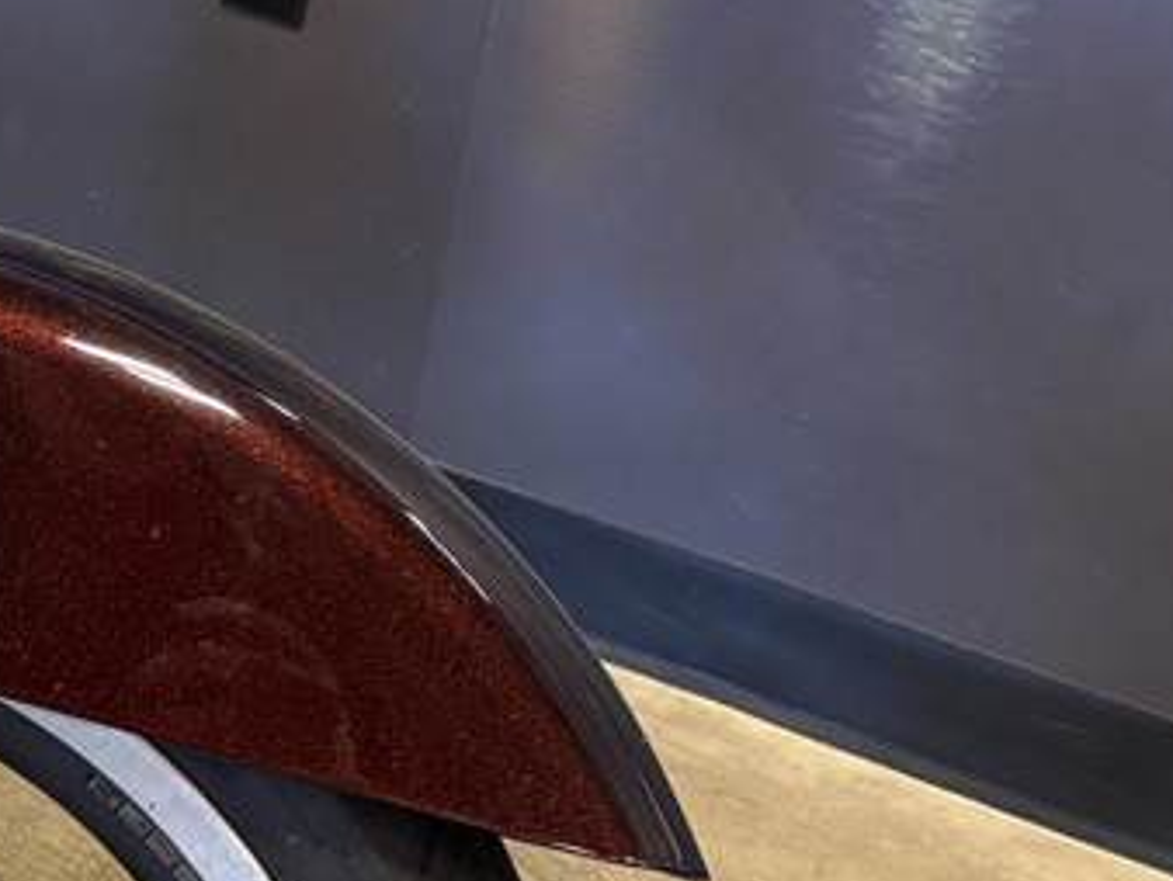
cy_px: 1131
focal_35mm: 82
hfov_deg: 22.6
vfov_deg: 17.0
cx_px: -88
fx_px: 2781
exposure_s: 1/60
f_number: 1.6
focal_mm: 5.96
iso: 400
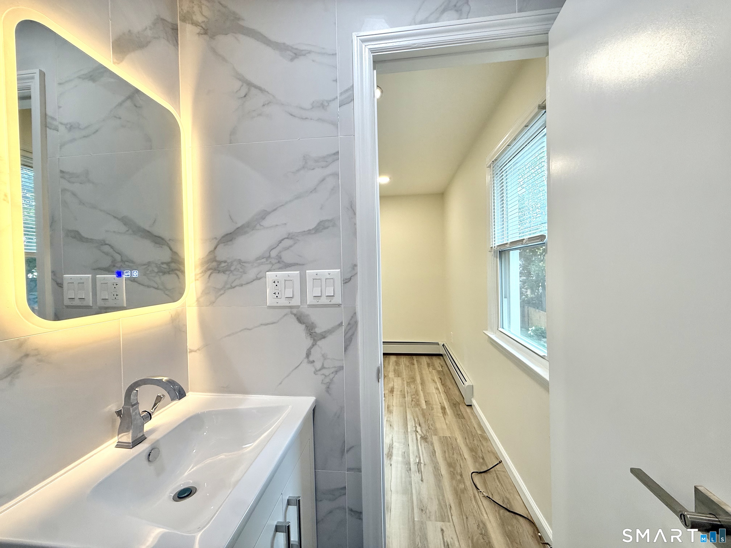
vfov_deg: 85.7
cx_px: 366
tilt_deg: -0.6
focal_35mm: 14
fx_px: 296
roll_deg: +0.9
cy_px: 274
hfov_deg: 102.1
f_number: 2.2
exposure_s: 1/120
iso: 100
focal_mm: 2.22
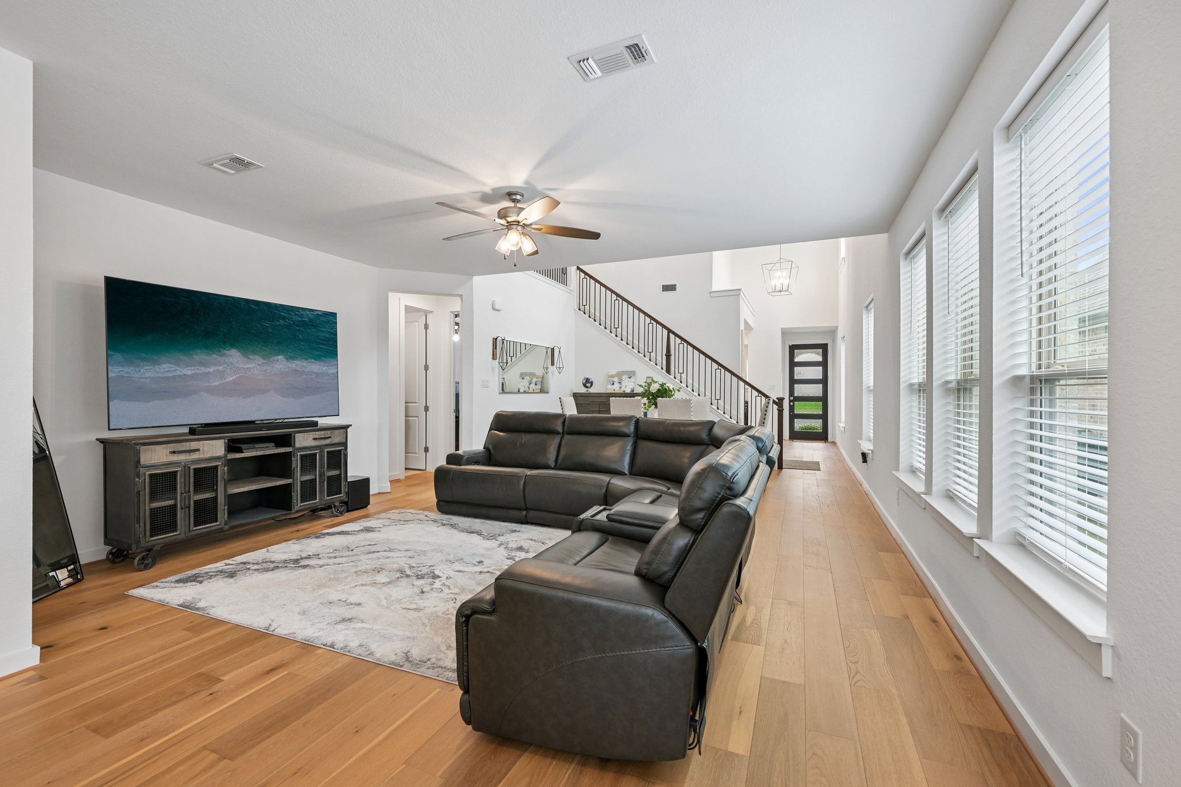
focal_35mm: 15
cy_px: 394
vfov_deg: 77.3
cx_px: 590
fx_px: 492
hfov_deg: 100.4
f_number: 6.7
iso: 320
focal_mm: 15
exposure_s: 1/15
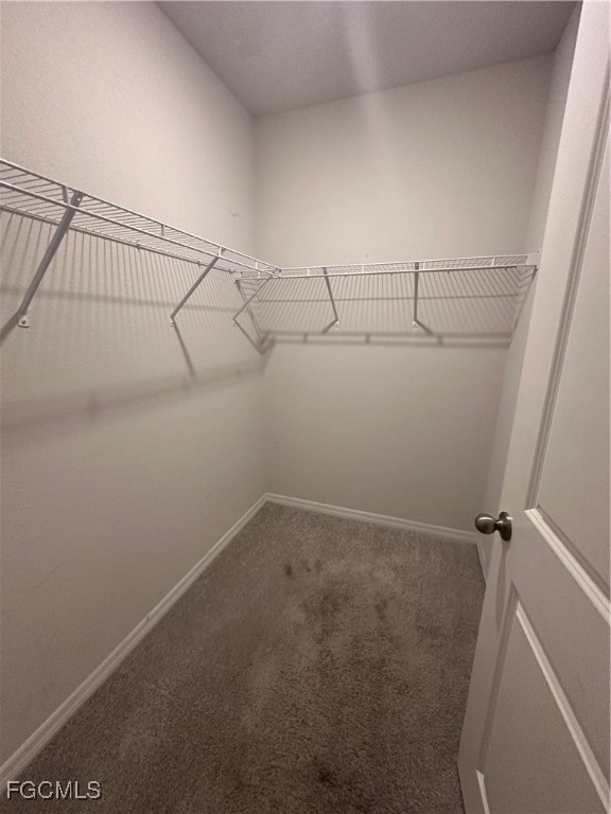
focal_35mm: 14
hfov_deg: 85.7
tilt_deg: -11.8
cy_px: 407
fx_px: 329
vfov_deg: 102.1
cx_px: 306
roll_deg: +1.0
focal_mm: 2.22
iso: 250
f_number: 2.2
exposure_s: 1/120
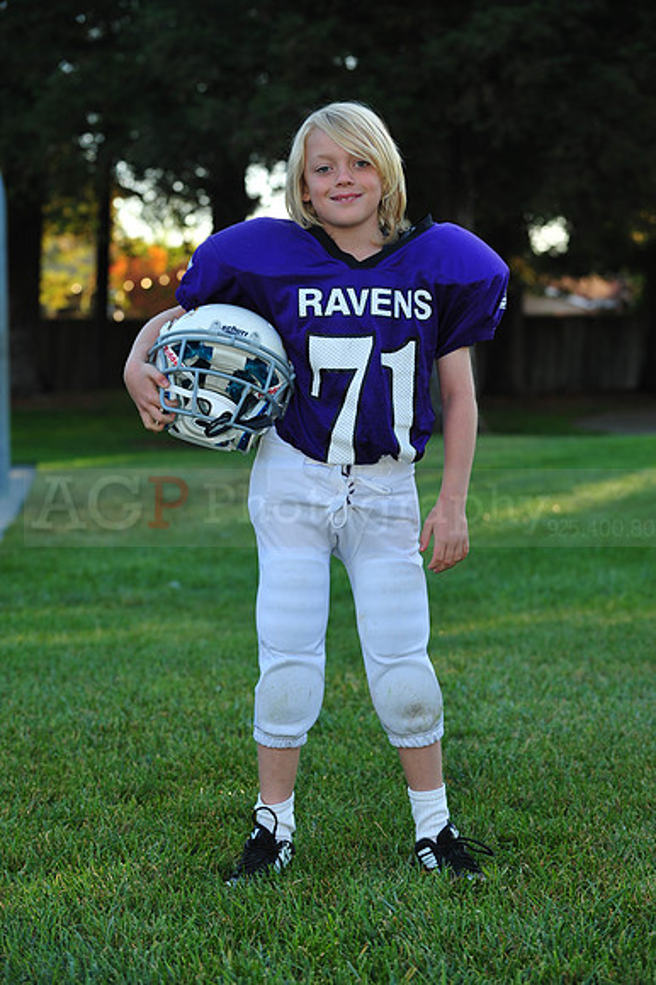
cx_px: 328
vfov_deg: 23.7
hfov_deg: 15.9
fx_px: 2353
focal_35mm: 86
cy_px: 492
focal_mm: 86
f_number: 4.5
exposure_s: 1/125
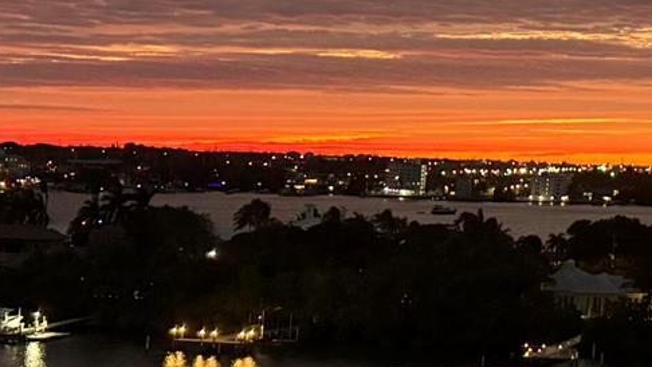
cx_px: 798
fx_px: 1488
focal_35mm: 86
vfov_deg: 13.9
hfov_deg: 22.6
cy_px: 8
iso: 800
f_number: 1.78
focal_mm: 6.76
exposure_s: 1/30
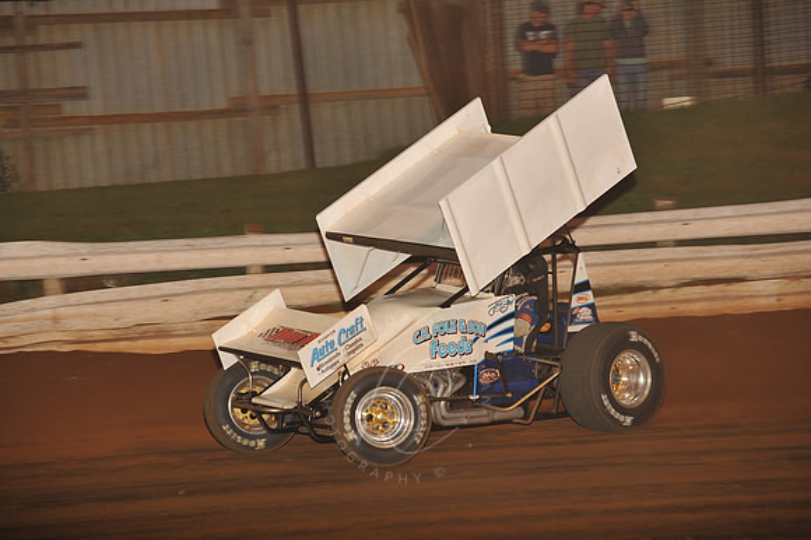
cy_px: 270
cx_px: 406
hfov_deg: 12.1
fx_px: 3827
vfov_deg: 8.1
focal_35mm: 170
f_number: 6.3
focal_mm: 170
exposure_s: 1/320
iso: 1000
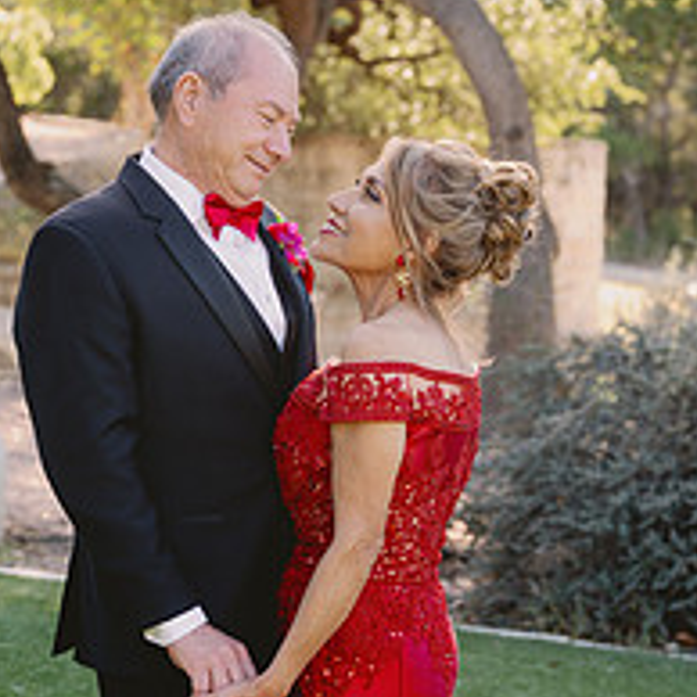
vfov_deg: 14.9
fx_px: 2643
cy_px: 586
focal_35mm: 116
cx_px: 375
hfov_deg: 15.0
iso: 100
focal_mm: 59
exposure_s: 1/125
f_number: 3.5
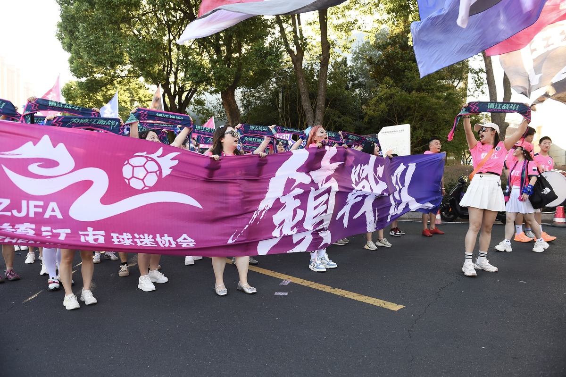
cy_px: 188
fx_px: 377
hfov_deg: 73.8
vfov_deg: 53.1
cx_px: 283
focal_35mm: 24
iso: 400
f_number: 3.2
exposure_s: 1/320
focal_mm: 24
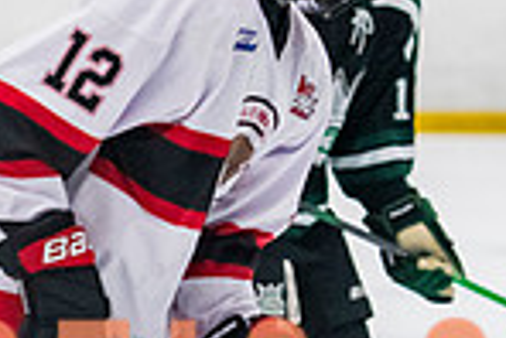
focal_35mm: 715
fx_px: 10059
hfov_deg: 2.9
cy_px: 437
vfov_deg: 1.9
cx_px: -505
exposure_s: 1/640
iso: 3200
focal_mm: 116
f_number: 3.2
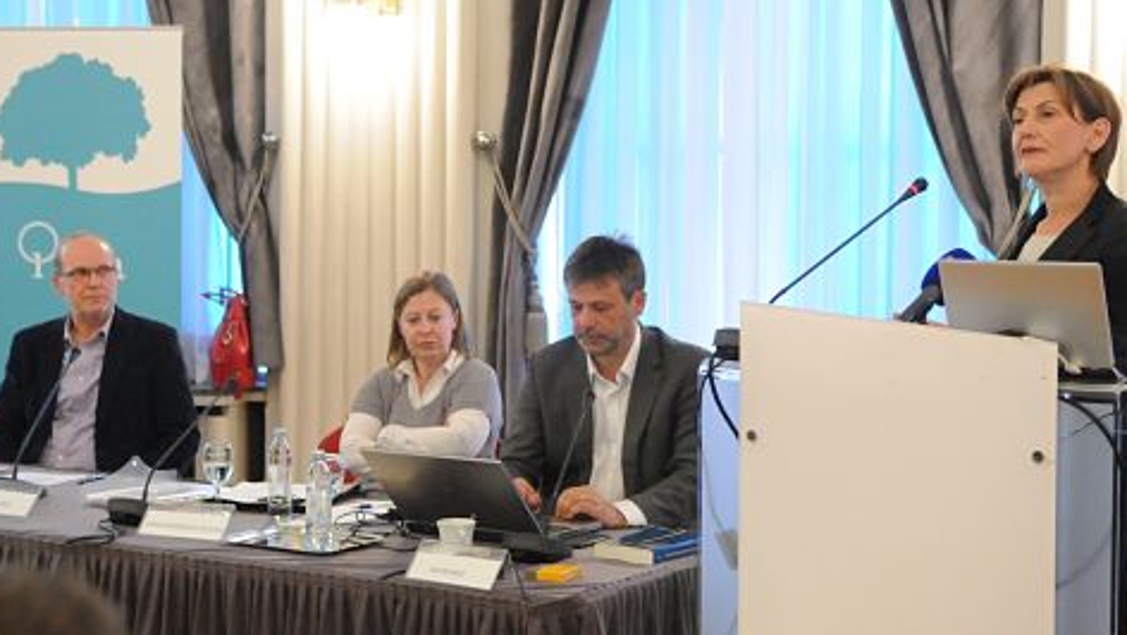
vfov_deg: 16.6
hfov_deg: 29.1
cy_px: 283
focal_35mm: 73
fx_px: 2173
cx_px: 560
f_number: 2.8
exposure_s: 1/125
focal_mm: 35
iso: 3200
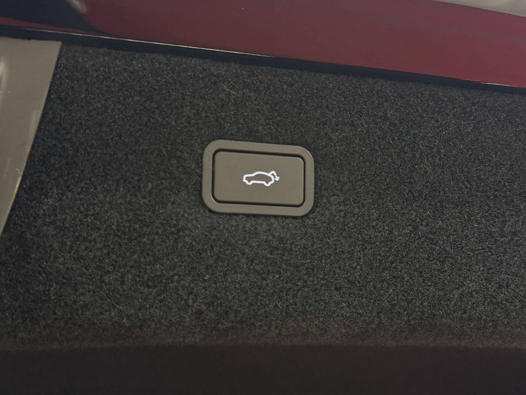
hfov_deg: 39.7
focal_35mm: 48
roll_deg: +7.5
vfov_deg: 30.3
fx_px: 729
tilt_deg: +26.6
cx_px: 263
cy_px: 198
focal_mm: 6.76
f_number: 1.78
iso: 250
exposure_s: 1/33
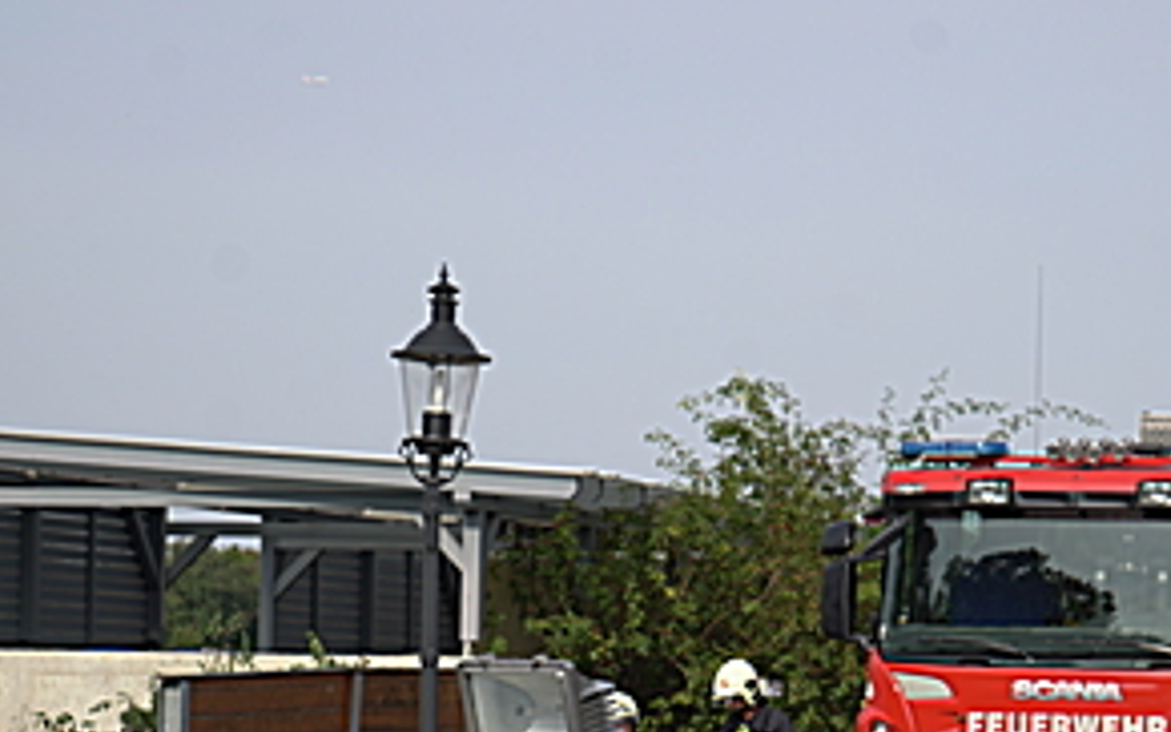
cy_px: 794
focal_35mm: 151
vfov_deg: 8.6
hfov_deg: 13.9
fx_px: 4820
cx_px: 600
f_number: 5.6
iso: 125
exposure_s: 1/1000
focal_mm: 70
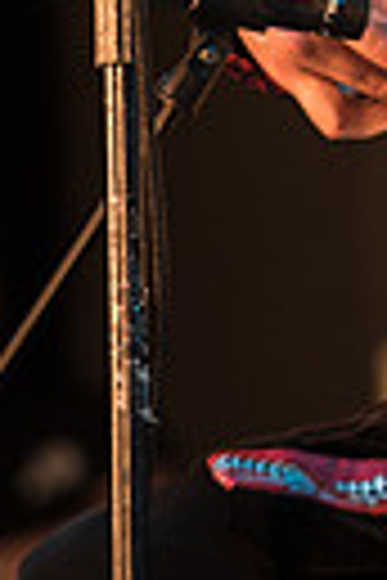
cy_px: -400
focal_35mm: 697
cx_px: 670
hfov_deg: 2.0
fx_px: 11238
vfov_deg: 2.9
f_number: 5.6
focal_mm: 200
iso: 800
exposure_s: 1/100
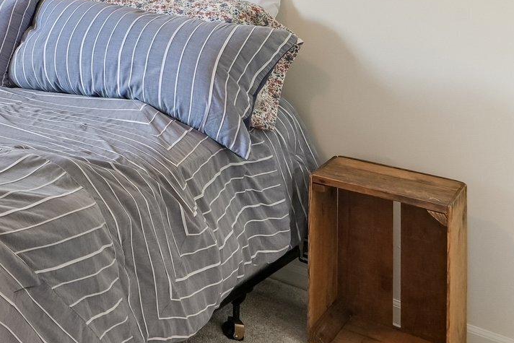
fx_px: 657
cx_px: -151
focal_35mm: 46
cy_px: -83
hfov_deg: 32.4
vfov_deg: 25.8
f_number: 8
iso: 200
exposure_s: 1/15
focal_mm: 16
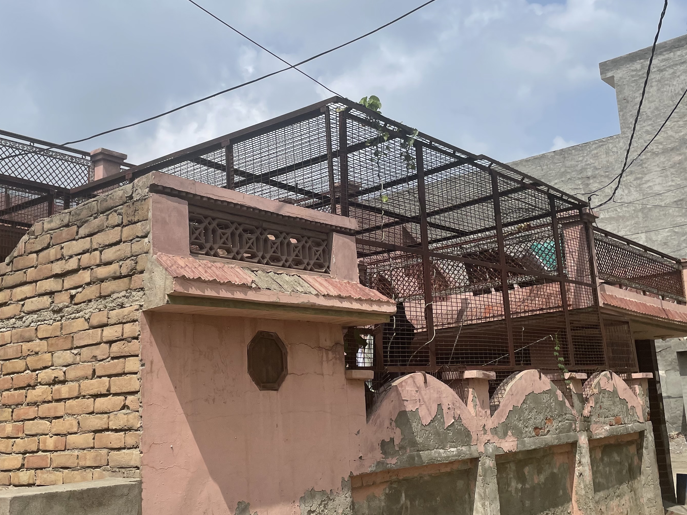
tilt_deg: +11.6
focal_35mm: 39
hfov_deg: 47.8
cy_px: 279
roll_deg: +3.4
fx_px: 774
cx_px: 304
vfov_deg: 36.8
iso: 32
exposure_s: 1/5814
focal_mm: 4.2
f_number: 1.6
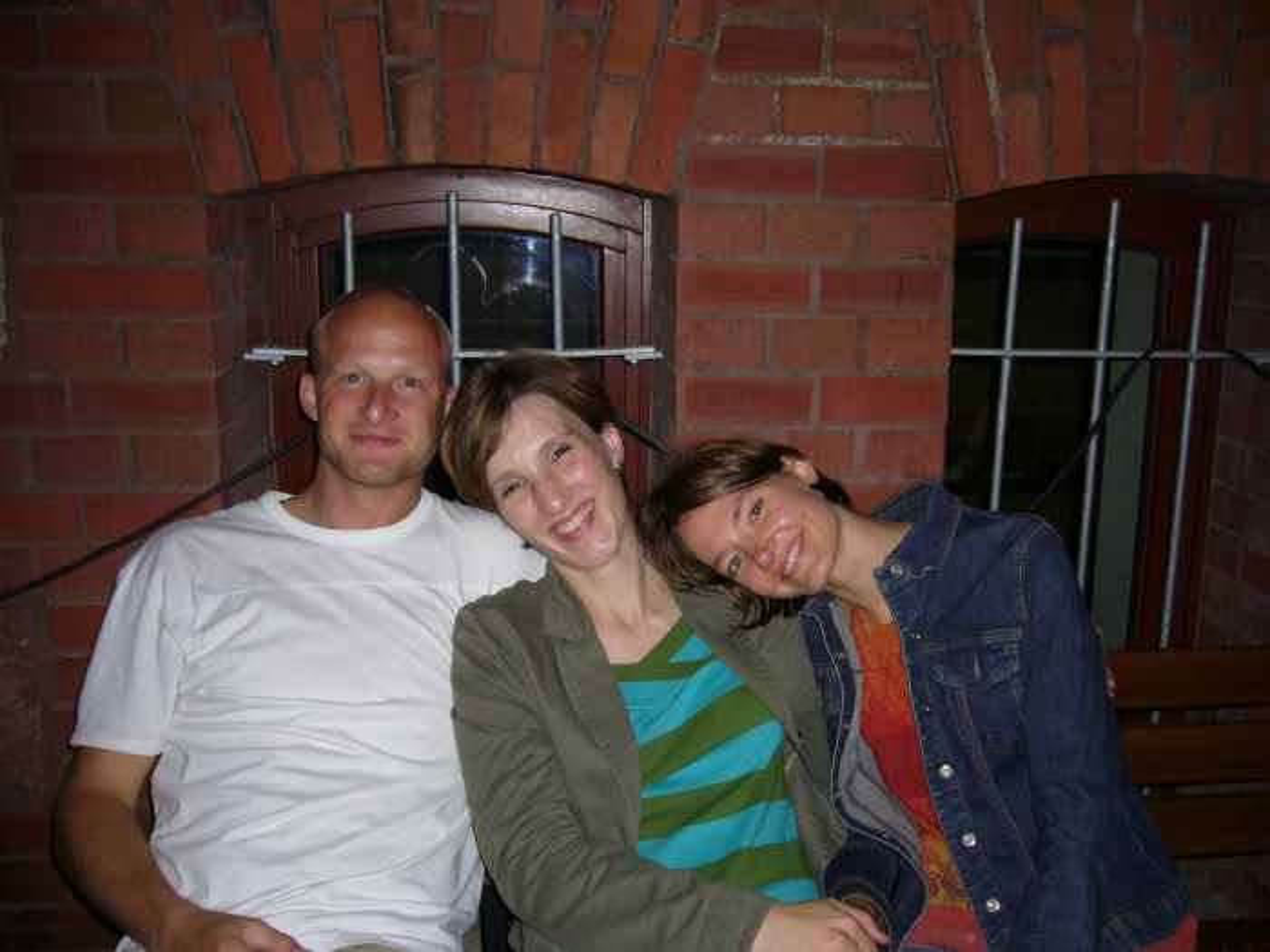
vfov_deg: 40.7
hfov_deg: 52.6
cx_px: 635
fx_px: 1284
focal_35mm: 35
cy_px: 476
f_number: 2.8
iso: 100
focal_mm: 5.8
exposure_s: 1/60
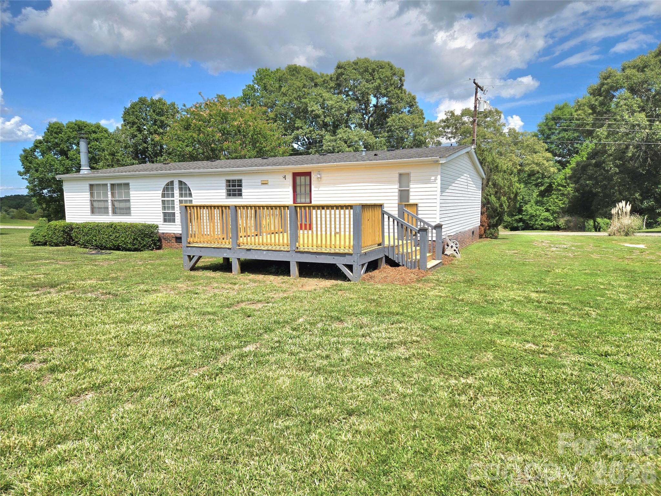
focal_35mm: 23
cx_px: 330
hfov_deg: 73.9
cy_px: 248
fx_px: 439
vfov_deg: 58.9
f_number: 1.8
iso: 25
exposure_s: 1/3333
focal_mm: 5.4
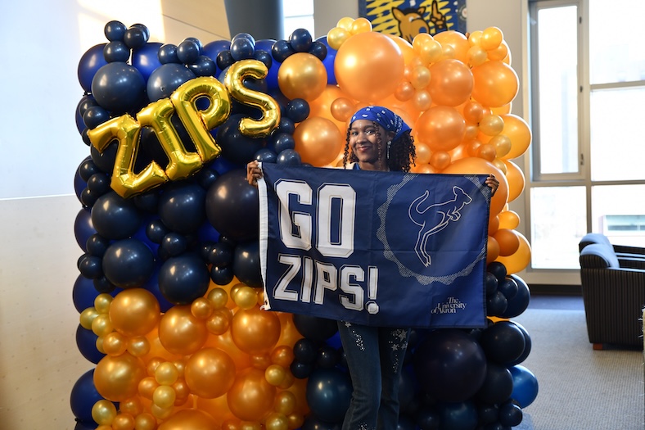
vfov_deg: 28.1
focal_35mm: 48
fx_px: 860
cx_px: 322
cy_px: 215
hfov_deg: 41.1
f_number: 3.5
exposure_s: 1/320
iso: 1000
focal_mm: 48
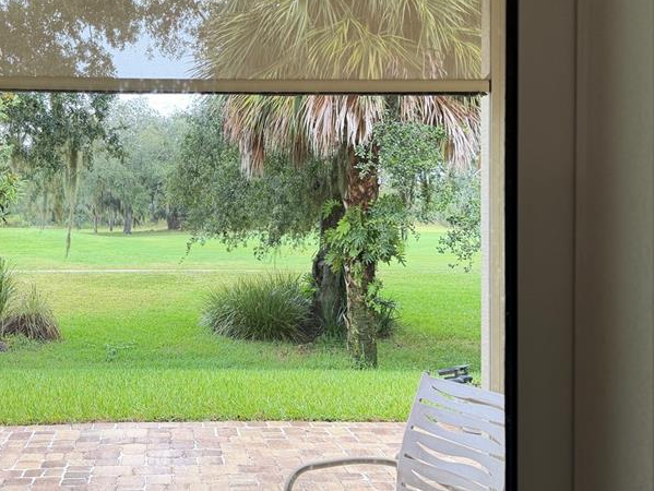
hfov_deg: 44.7
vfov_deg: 35.1
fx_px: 775
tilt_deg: +1.4
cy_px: 221
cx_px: 193
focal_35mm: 41
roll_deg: -0.2
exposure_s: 1/182
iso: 100
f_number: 1.78
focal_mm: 6.76
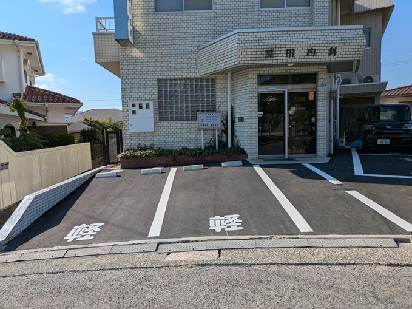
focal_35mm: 25
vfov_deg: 54.9
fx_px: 297
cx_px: 206
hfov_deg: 69.4
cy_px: 154
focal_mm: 5.43
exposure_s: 1/2538
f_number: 1.89
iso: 47
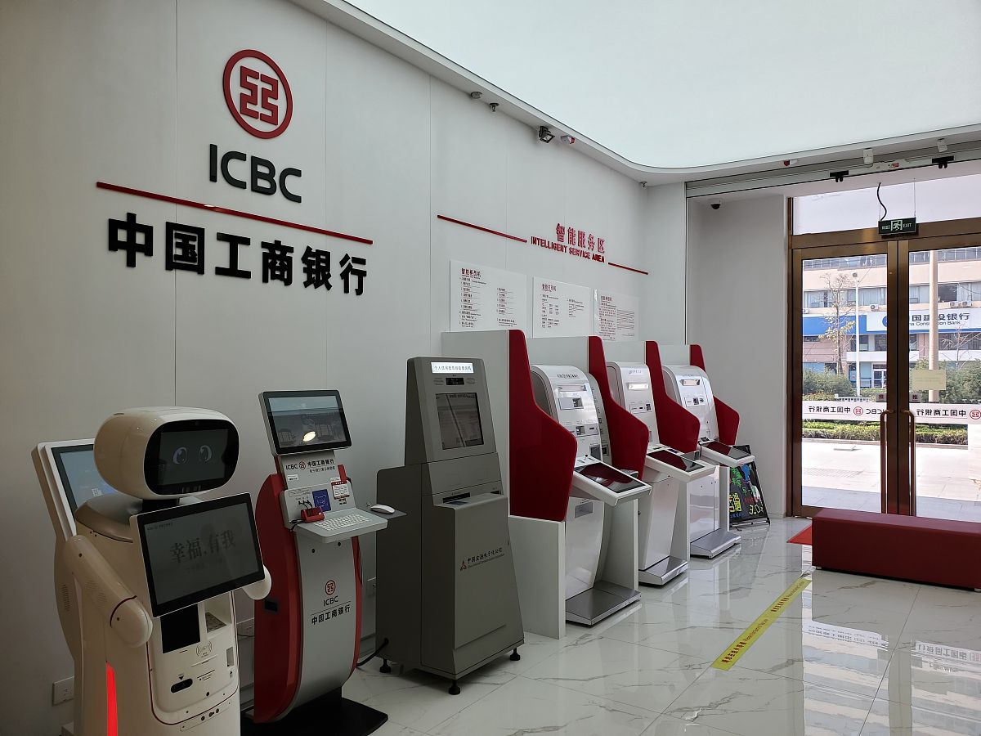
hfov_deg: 67.3
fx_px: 737
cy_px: 368
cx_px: 490
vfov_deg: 53.1
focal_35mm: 26
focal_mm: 4.3
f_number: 2.4
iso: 50
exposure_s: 1/214
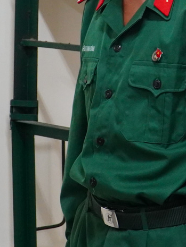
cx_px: 142
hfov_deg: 7.0
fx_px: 1511
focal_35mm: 211
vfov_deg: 9.4
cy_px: 49
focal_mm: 34
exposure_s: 1/100
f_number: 4
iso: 2000
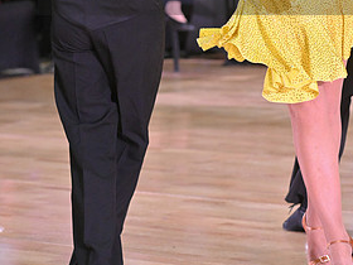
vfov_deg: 5.5
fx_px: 2743
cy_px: -26
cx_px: 212
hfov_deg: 7.4
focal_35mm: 269
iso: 4000
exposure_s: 1/400
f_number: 5
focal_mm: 135
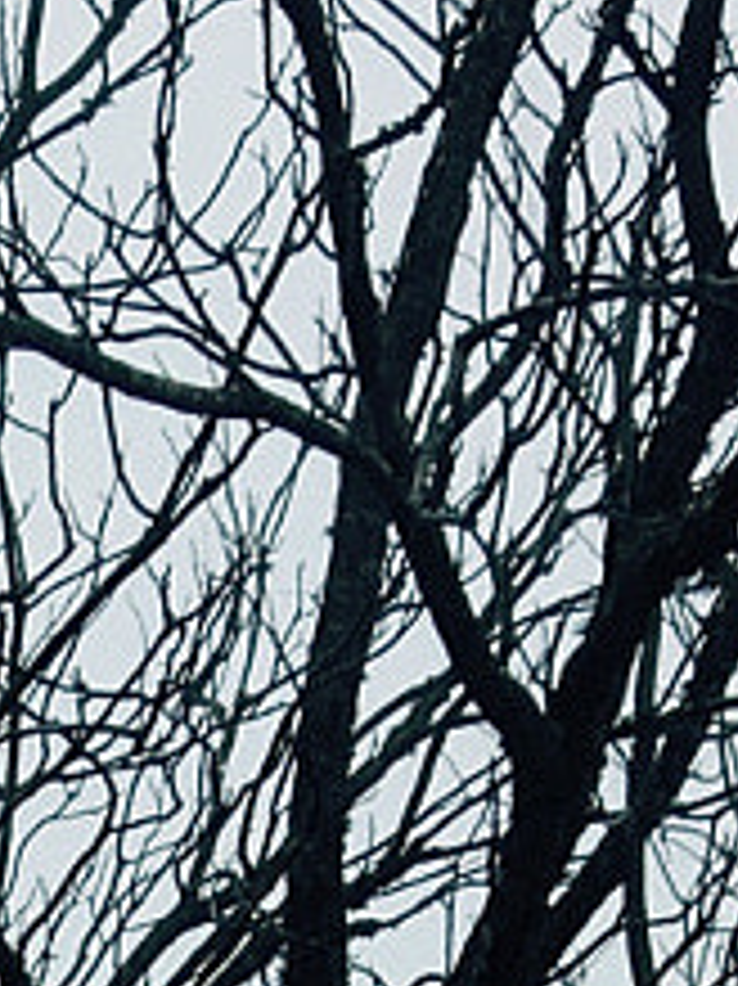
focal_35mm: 212
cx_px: -1040
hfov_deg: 6.6
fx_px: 6032
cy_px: 3026
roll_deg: -1.2
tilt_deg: +19.5
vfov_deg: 8.0
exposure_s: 1/60
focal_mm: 4.15
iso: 25
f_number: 2.2
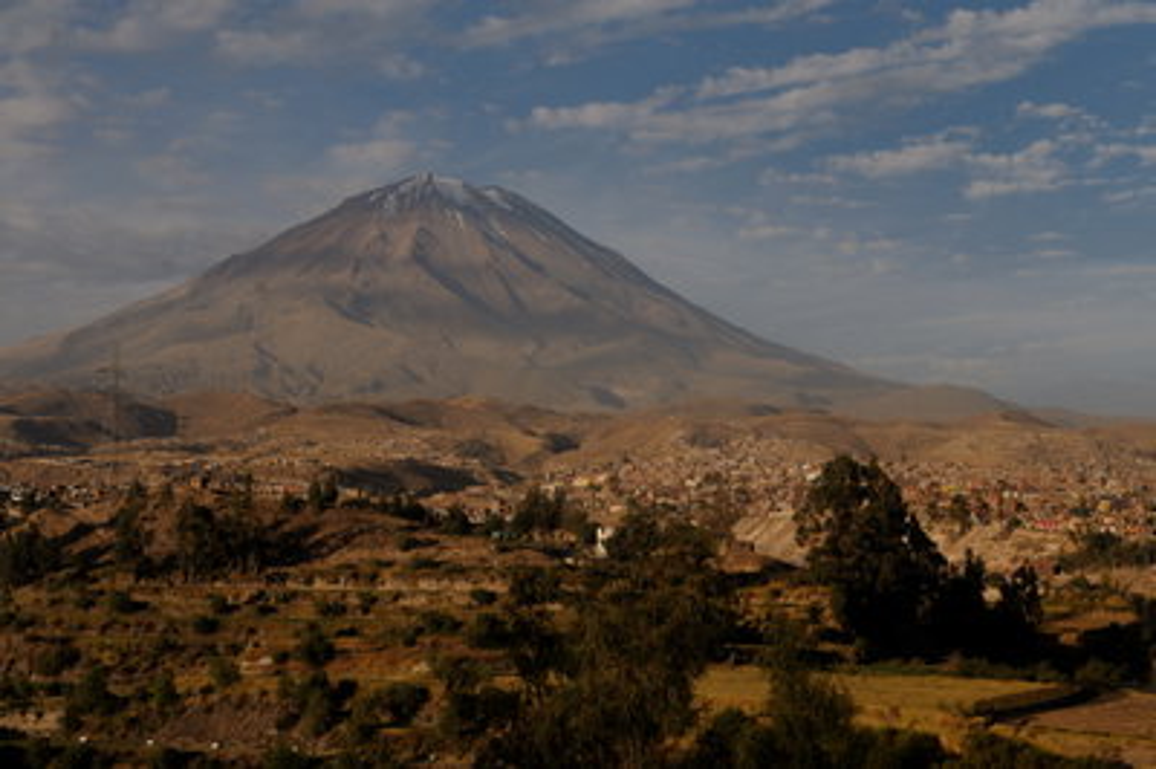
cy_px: 384
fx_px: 1925
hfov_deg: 33.4
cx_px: 578
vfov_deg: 22.6
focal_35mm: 60
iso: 200
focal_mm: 40
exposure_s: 1/320
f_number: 9
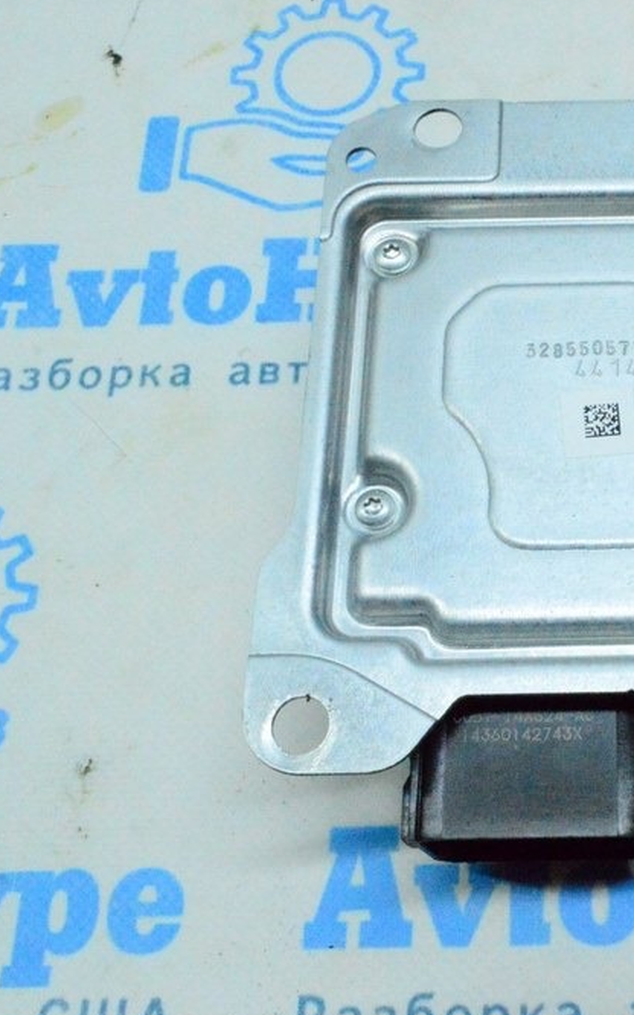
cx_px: 614
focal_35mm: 47
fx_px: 1300
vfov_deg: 42.7
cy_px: 508
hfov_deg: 26.2
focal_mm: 20
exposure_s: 1/100
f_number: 22
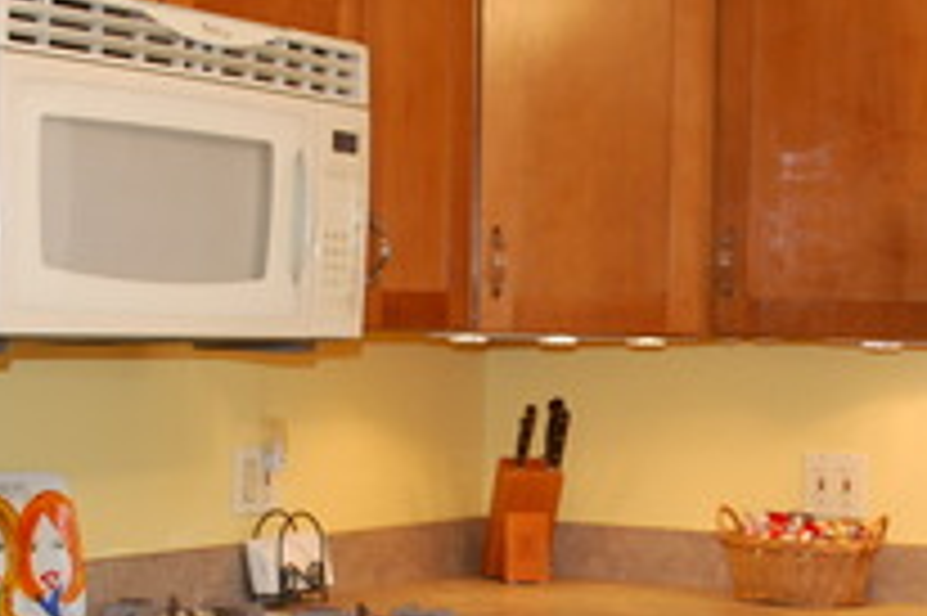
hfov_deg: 24.2
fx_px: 2161
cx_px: 410
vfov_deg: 16.1
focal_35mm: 84
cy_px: 477
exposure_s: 1/60
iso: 400
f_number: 4
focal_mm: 18
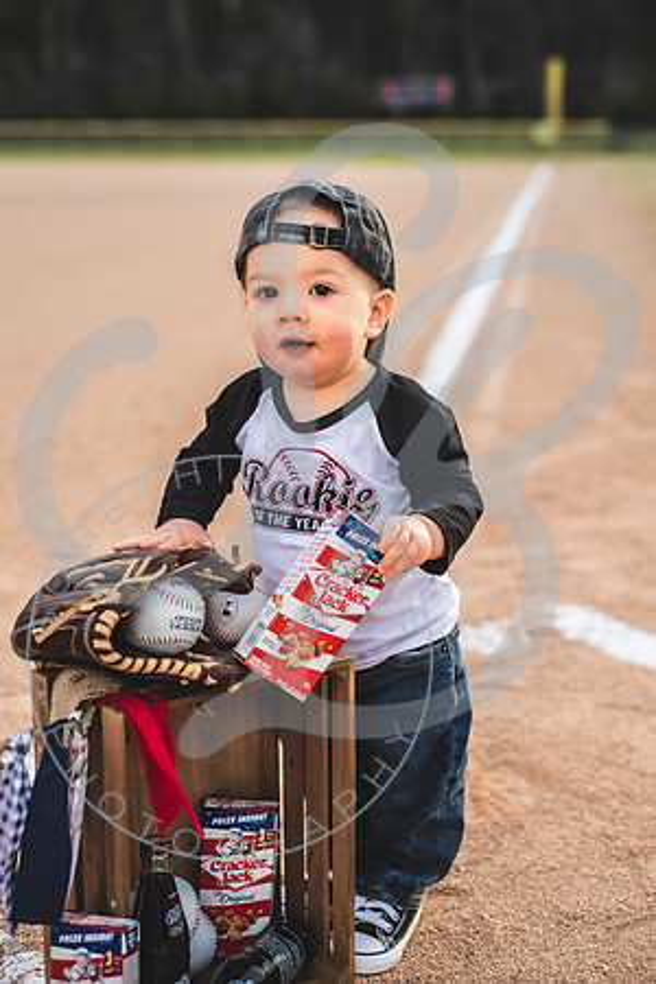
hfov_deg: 27.0
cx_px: 328
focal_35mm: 50
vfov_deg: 39.6
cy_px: 492
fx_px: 1367
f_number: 2.8
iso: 100
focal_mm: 50
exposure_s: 1/400
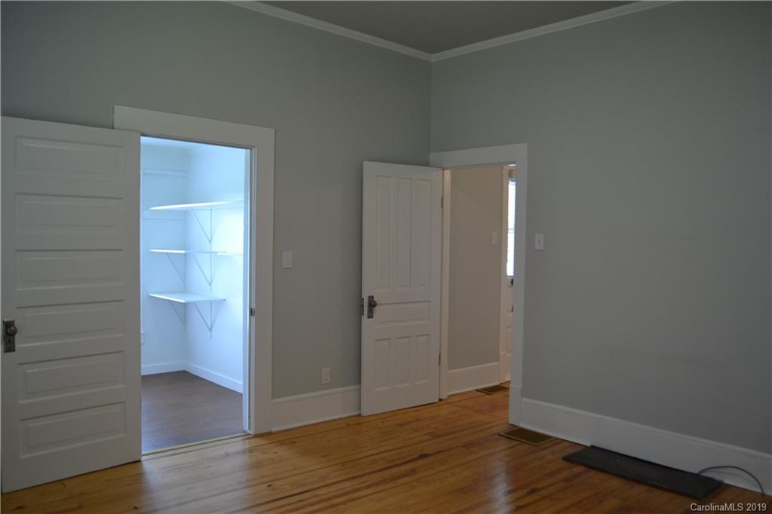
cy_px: 257
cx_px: 386
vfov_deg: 47.9
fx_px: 579
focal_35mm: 27
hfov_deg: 67.4
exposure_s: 1/60
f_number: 4
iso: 400
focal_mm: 18
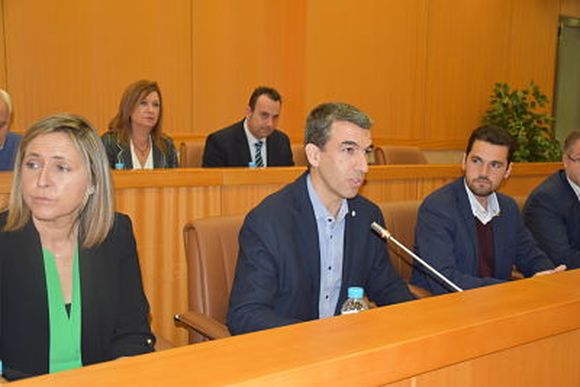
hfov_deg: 47.9
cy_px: 194
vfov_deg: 33.0
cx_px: 290
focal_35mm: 40
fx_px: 653
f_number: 4
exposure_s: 1/60
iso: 800
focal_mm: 27
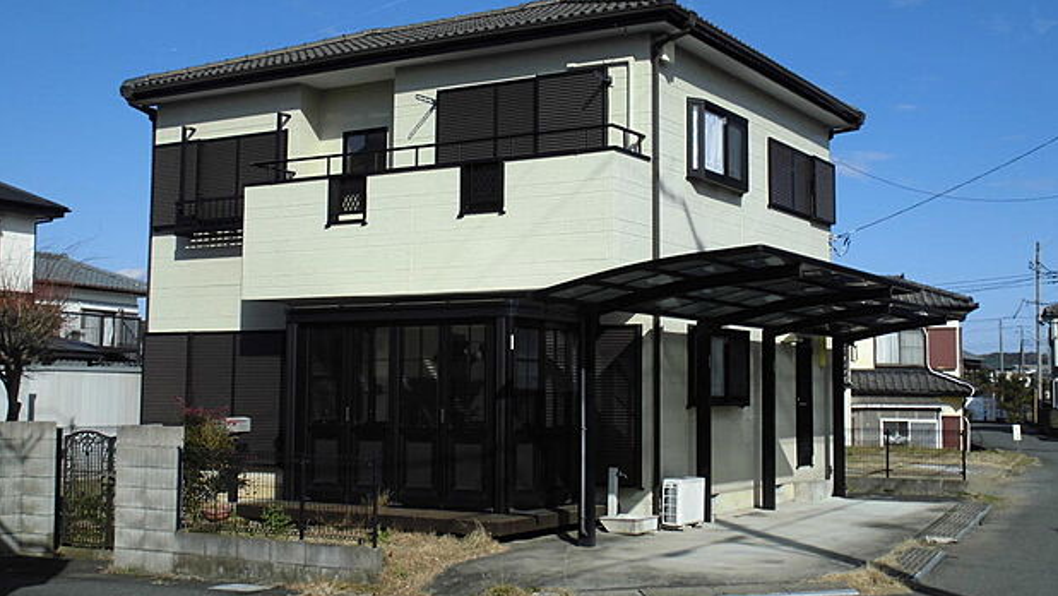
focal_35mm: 47
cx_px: 529
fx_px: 1319
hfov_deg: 43.7
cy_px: 259
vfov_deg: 25.4
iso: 100
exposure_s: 1/640
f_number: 4.5
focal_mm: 7.8
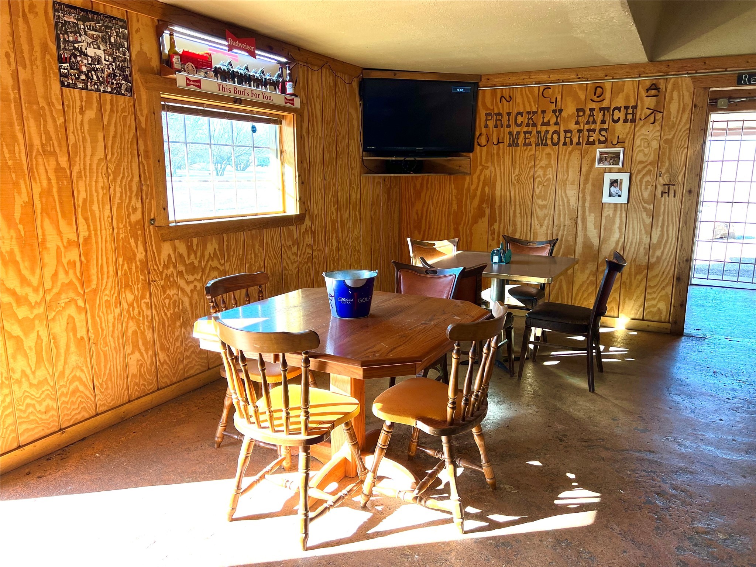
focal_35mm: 26
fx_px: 568
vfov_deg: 53.1
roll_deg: +0.1
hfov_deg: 67.3
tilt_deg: -10.8
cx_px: 378
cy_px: 284
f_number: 1.5
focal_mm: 5.7
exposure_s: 1/127
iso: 64
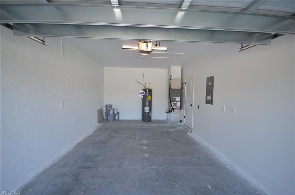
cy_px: 98
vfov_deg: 77.0
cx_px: 148
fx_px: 123
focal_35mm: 15
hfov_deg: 100.5
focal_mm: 10
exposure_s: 1/125
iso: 360
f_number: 5.6
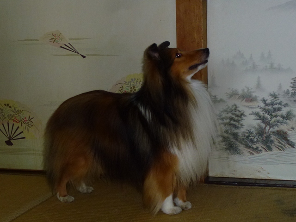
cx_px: 148
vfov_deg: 31.5
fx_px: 393
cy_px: 111
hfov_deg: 41.2
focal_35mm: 46
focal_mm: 8
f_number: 4
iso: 200
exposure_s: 1/60
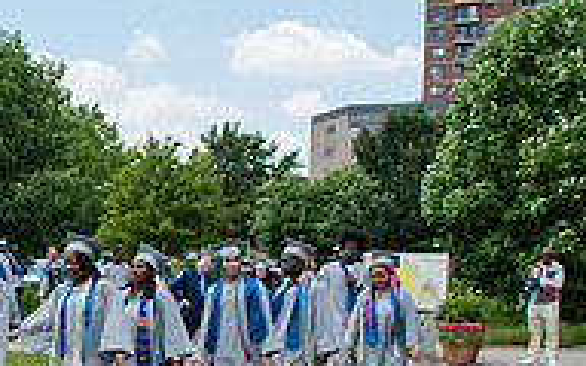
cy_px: 331
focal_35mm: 74
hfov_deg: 24.5
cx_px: -165
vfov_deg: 17.4
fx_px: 1182
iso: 200
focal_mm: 24
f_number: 5.6
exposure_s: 1/500
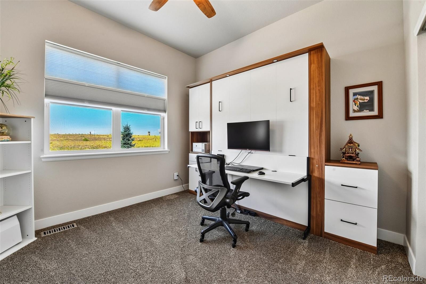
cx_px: 213
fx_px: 166
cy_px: 142
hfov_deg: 104.3
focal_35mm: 14
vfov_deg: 81.2
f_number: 11
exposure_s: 1/15
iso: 400
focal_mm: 14
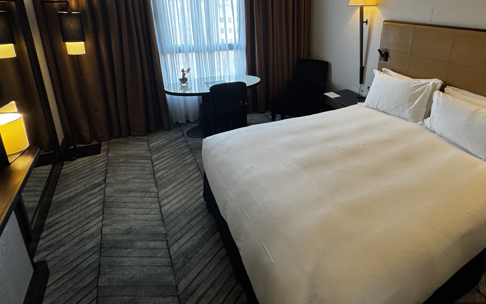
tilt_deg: -16.0
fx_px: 278
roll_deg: -2.9
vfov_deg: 55.0
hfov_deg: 79.0
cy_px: 82
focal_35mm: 21
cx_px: 333
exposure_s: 1/100
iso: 250
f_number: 2.2
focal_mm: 2.22
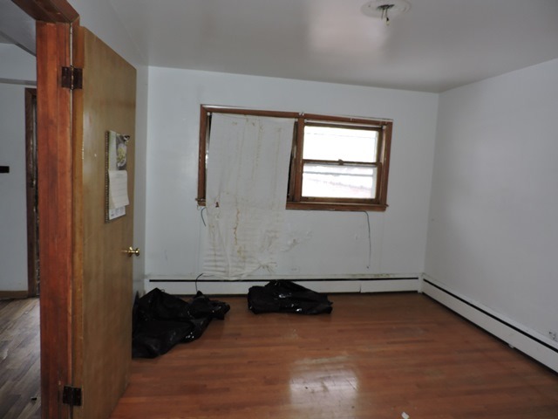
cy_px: 210
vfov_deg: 56.8
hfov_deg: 71.6
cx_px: 279
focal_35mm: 24
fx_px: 387
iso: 200
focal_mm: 4.3
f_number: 3
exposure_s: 1/30
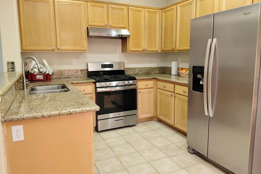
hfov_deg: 67.4
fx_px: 196
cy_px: 86
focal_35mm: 27
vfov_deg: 47.9
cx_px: 134
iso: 200
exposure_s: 1/50.3
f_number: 1.8
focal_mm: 4.69
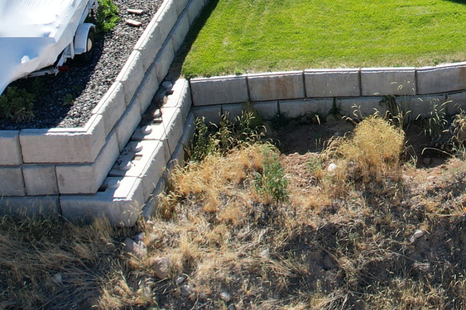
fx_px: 1035
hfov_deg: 23.8
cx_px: 511
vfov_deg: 15.4
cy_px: -190
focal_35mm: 80
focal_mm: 8.38
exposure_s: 1/1250
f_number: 2.8
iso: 130
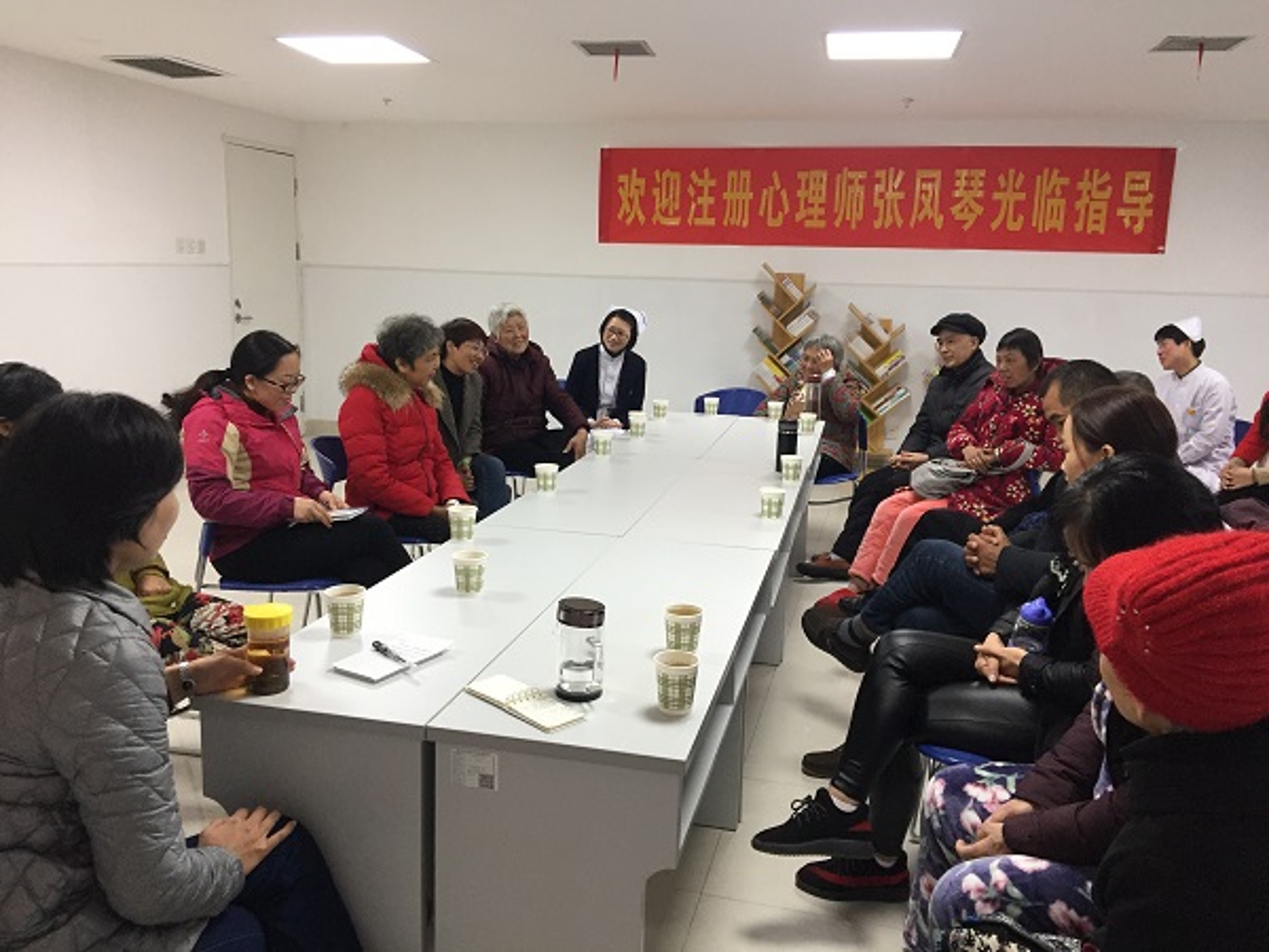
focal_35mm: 29
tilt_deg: -10.5
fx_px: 1063
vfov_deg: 48.2
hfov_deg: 61.7
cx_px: 634
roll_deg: -2.6
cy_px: 476
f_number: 2.2
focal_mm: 4.15
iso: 64
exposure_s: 1/33
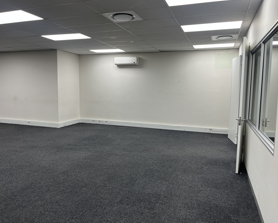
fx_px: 230
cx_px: 129
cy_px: 111
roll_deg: -1.7
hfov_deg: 62.1
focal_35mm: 28
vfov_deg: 51.5
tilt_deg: -7.6
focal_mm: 5.1
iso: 80
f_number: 1.6
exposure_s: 1/100
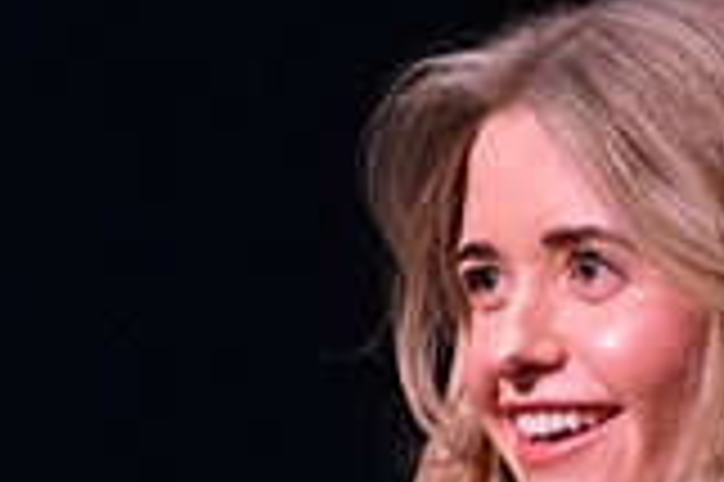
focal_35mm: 782
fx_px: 15711
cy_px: 815
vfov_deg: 1.8
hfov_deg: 2.6
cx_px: 661
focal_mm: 140
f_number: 2.8
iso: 2500
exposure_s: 1/250
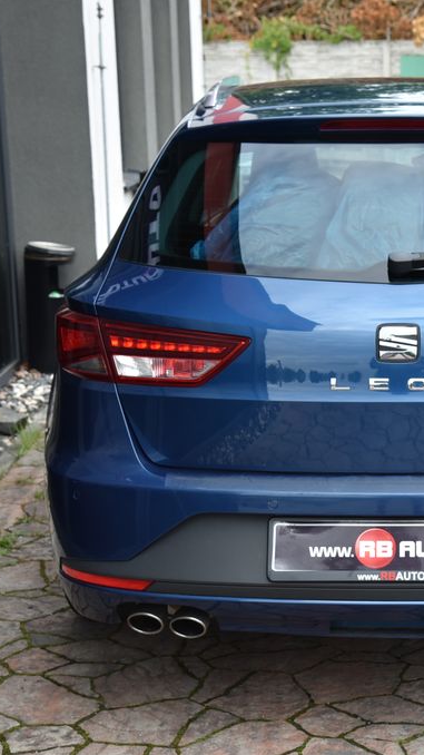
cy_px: 380
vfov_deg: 27.9
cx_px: 392
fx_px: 1520
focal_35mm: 76
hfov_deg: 15.7
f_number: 8
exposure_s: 1/250
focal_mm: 48
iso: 500
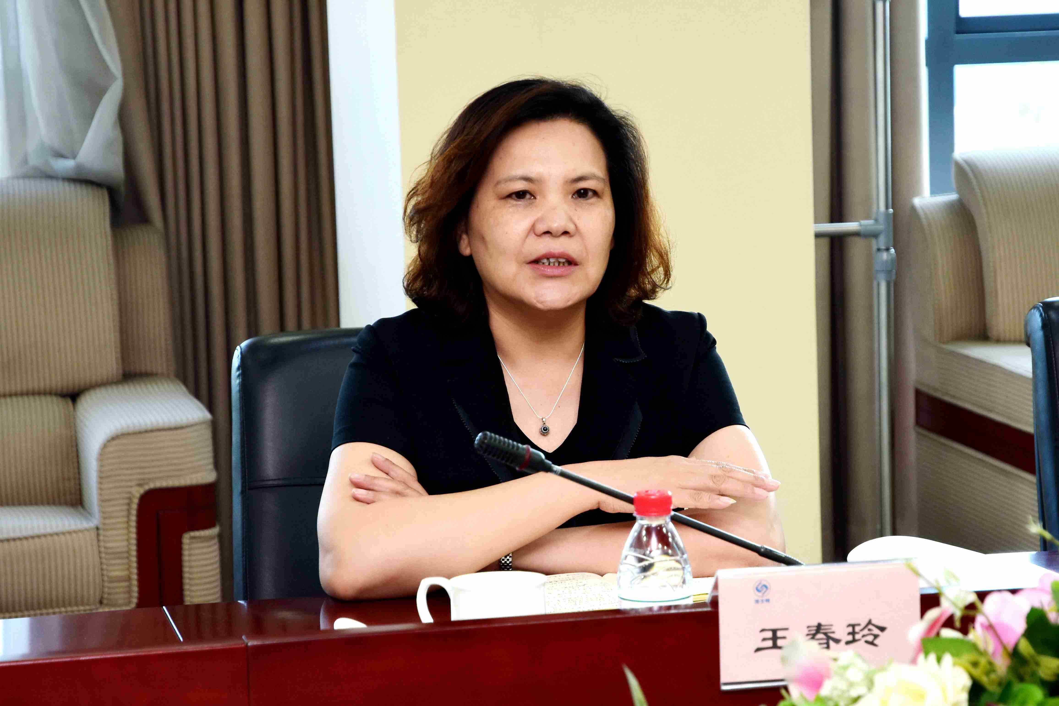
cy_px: 353
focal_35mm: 87
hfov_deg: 23.4
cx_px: 530
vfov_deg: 15.7
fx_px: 2559
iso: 640
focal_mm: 58
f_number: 6.3
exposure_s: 1/60
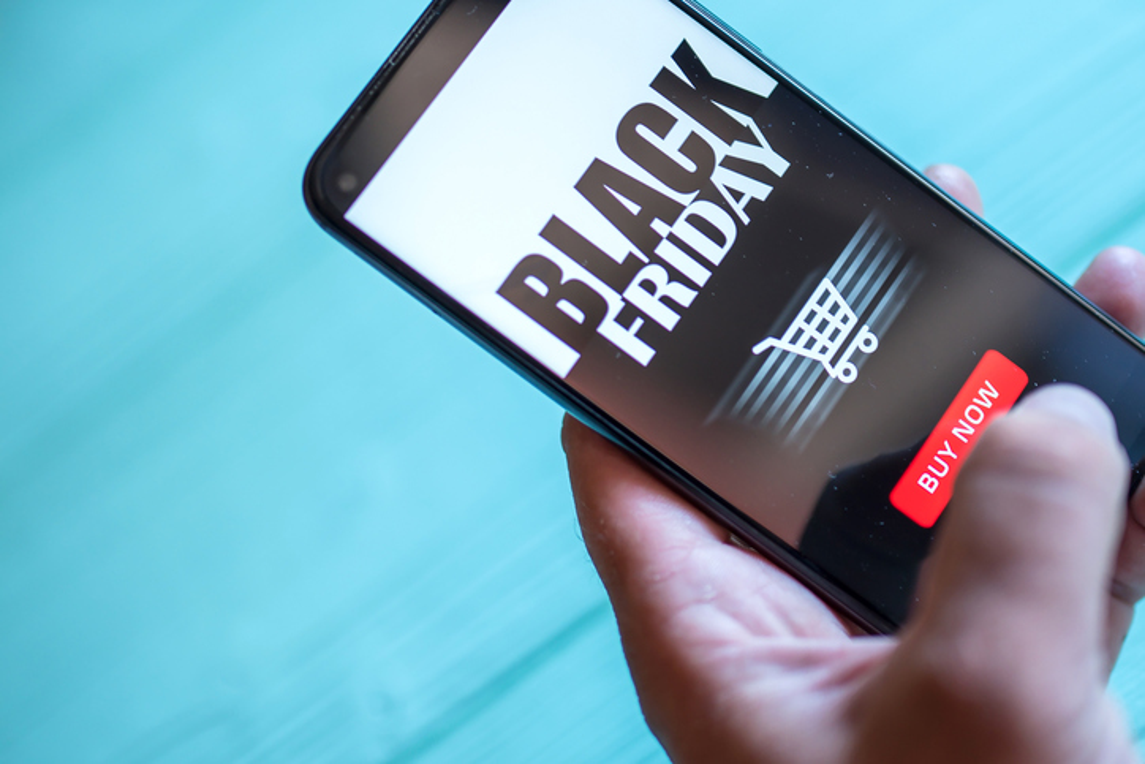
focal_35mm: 35
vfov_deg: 37.9
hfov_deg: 54.4
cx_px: 572
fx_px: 1113
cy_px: 382
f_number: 1.4
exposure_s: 1/100
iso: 250
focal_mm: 35
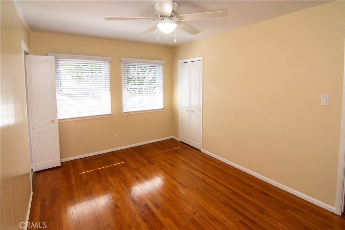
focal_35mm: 16
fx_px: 158
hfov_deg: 95.0
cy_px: 115
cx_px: 172
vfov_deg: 72.1
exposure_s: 1/100
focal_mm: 11
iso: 640
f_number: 9
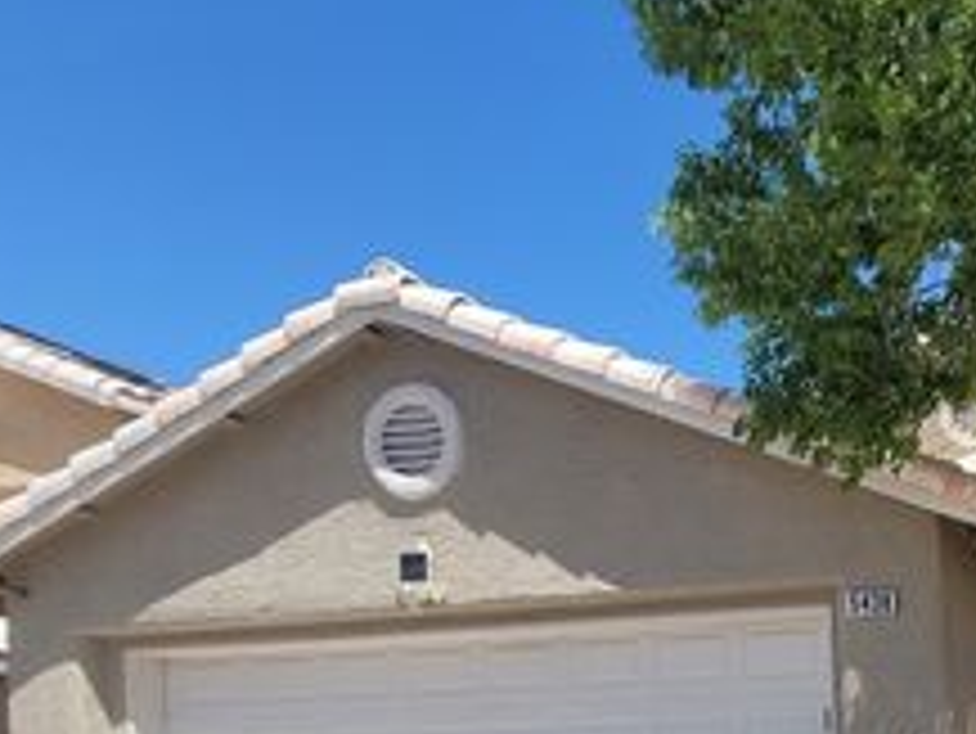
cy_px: 727
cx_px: 1007
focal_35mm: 30
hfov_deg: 47.8
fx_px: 846
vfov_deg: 41.1
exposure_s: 1/1380
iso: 40
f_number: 2.2
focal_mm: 1.74
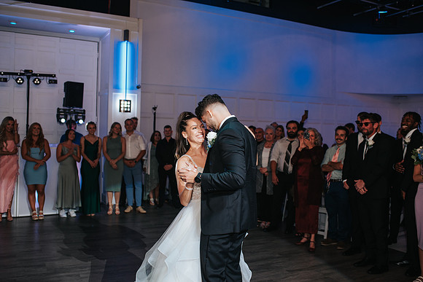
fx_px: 411
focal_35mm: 35
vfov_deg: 37.9
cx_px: 212
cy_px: 141
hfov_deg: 54.4
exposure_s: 1/200
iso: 1000
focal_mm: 35
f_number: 2.8
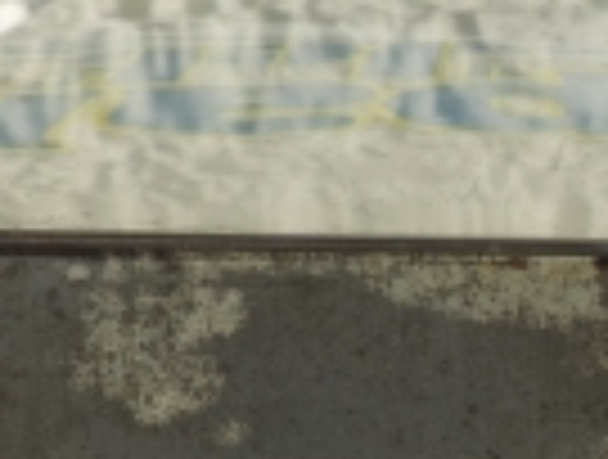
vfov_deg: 11.9
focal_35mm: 124
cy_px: 392
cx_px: 567
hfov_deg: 15.6
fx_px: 2184
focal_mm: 4.9
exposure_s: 1/1250
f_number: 3.4
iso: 80
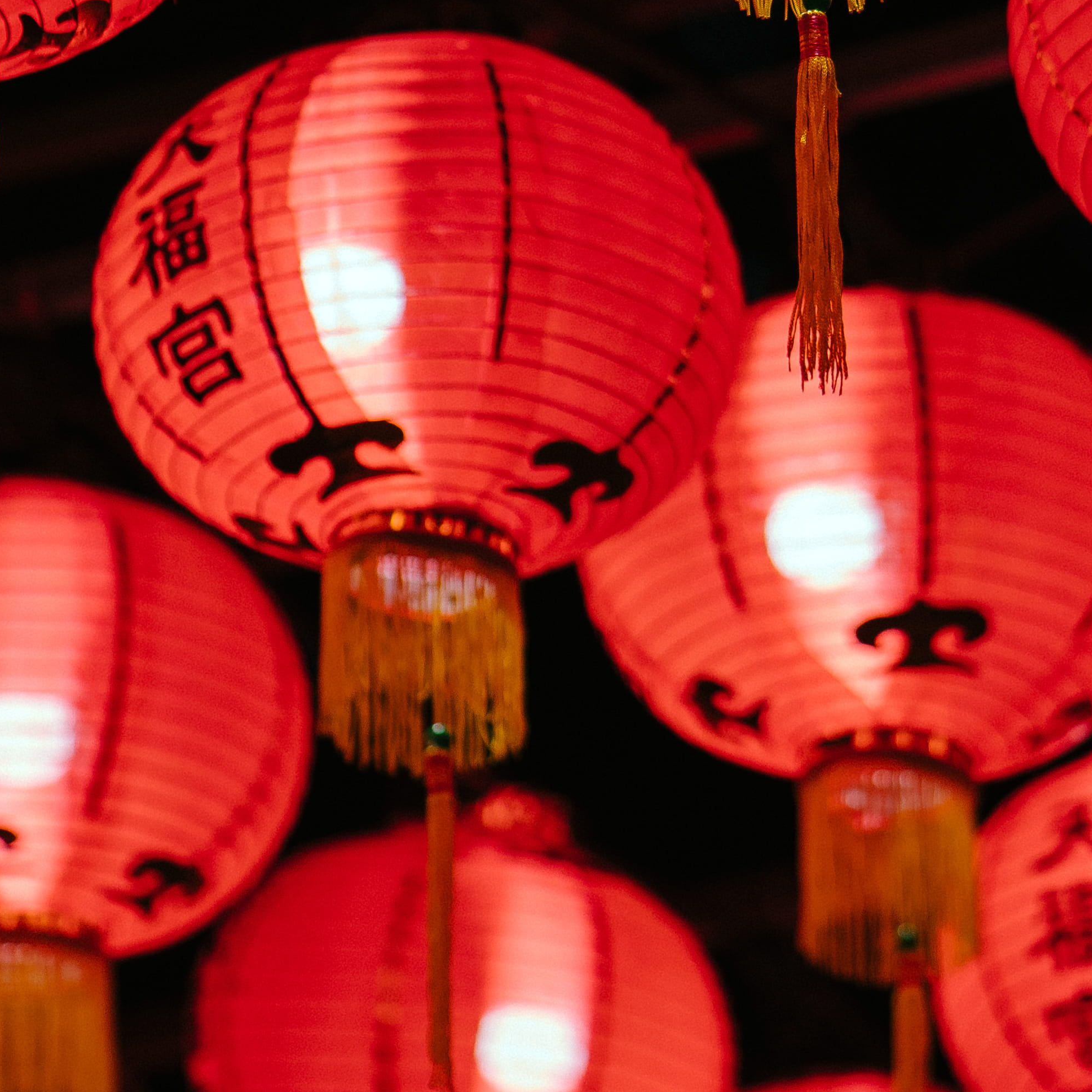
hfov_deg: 6.0
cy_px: 367
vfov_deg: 6.0
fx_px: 10350
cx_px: 637
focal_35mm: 290
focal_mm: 85
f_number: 1.8
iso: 160
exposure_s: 1/200
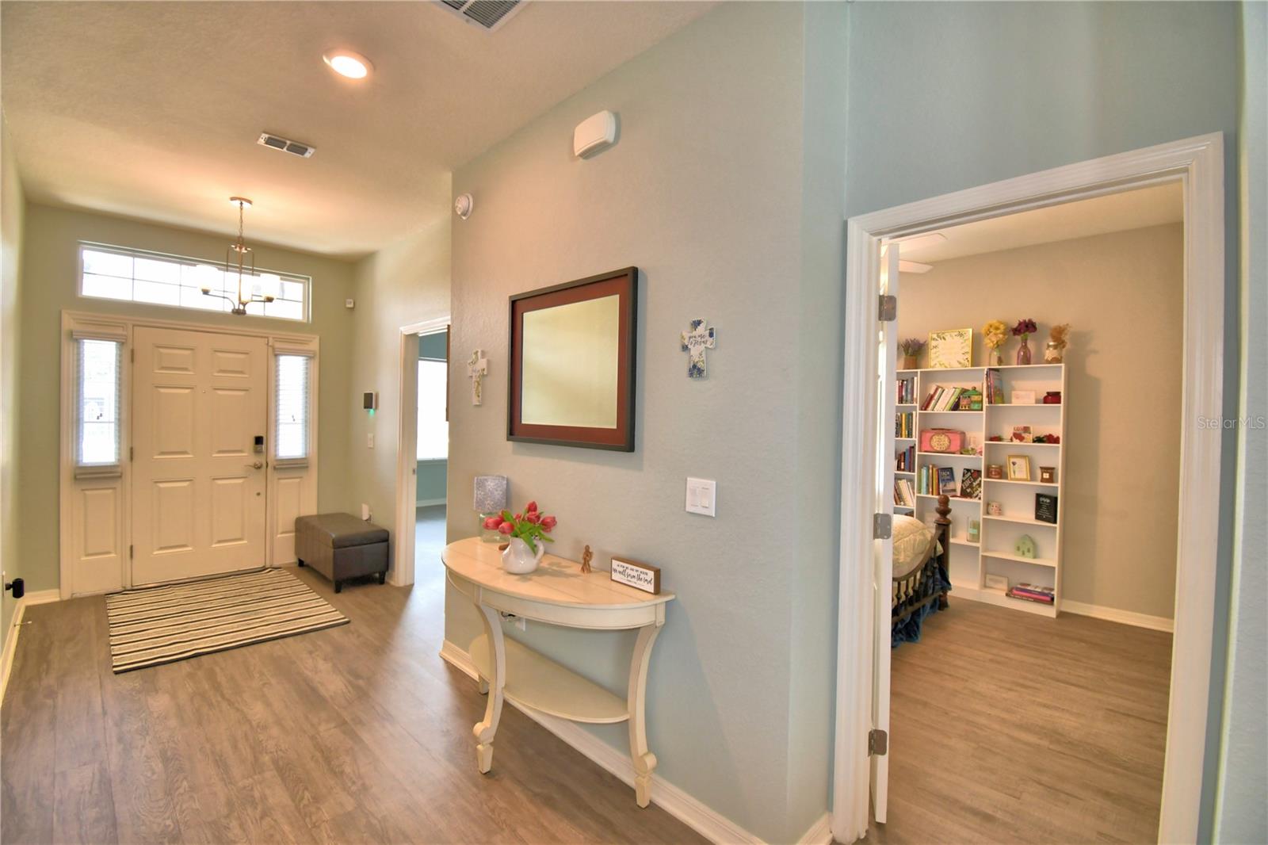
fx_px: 528
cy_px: 422
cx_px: 634
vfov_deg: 77.3
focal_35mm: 15
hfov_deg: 100.4
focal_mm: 10
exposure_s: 1/30
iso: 200
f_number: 4.5
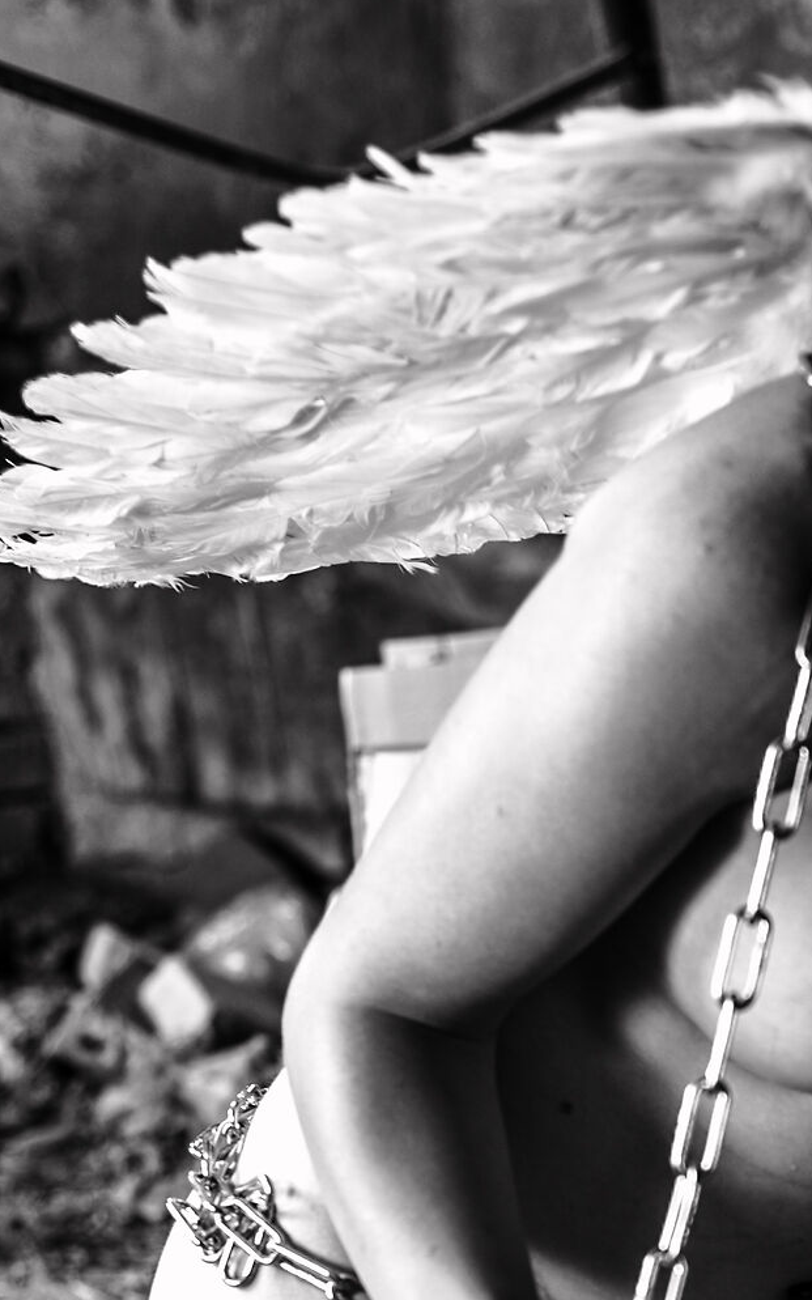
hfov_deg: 10.5
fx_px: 4356
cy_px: 1331
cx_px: 976
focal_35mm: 123
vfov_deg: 16.6
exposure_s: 1/50
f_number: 2.8
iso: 200
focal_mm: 50
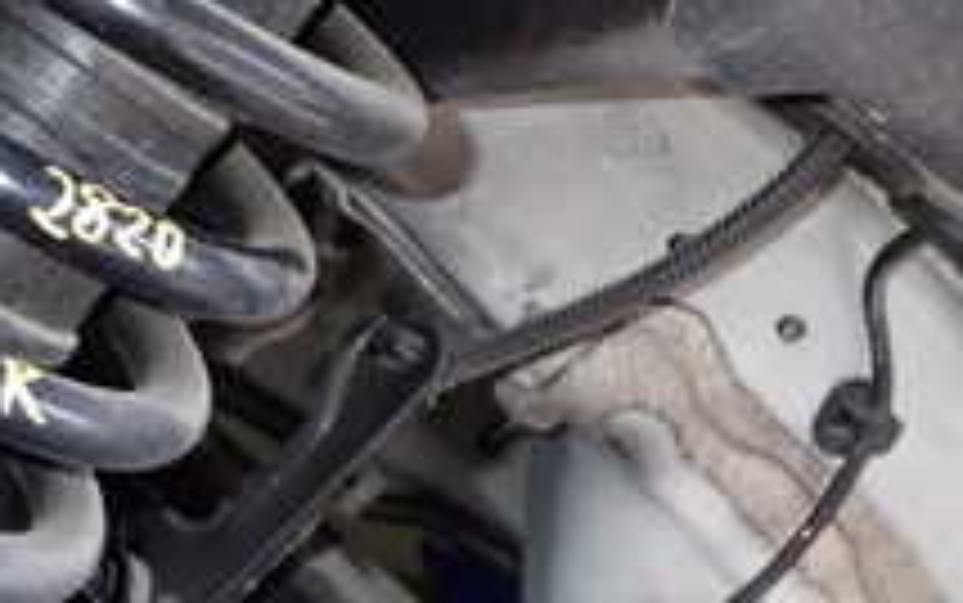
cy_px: 392
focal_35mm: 89
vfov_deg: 14.7
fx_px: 2337
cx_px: -63
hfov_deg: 22.2
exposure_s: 1/30
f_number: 6.3
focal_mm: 5.4
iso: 640
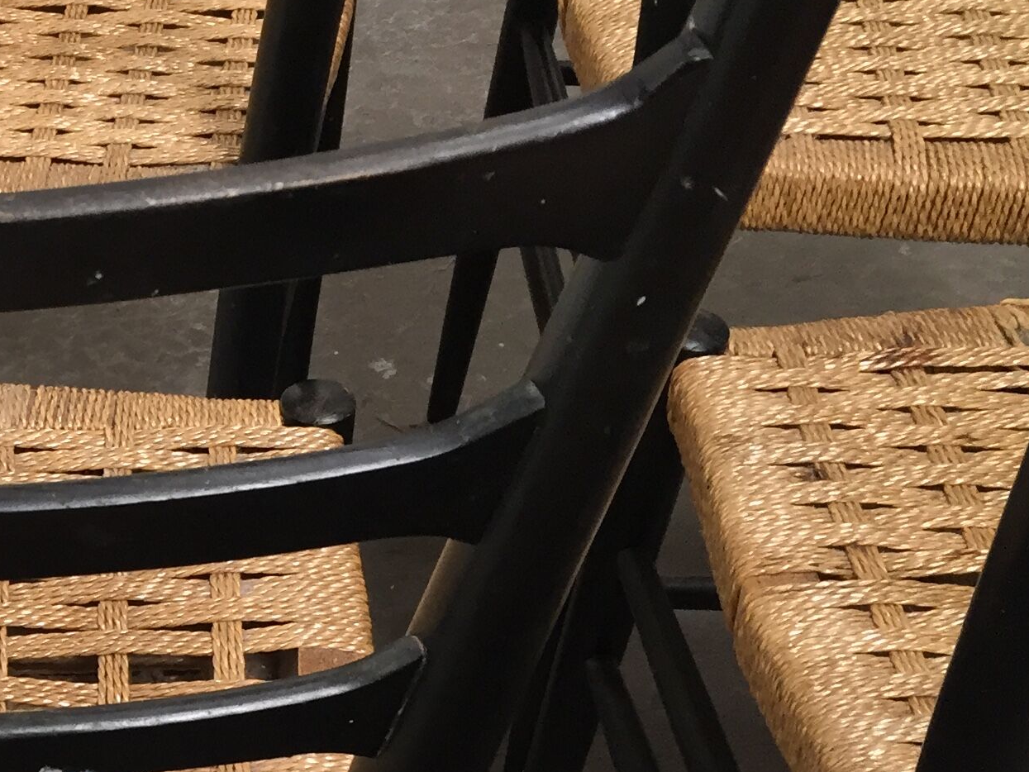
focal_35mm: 76
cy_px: 764
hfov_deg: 23.1
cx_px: -269
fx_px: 2259
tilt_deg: -47.2
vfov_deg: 18.9
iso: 40
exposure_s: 1/33
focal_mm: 4.15
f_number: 2.2
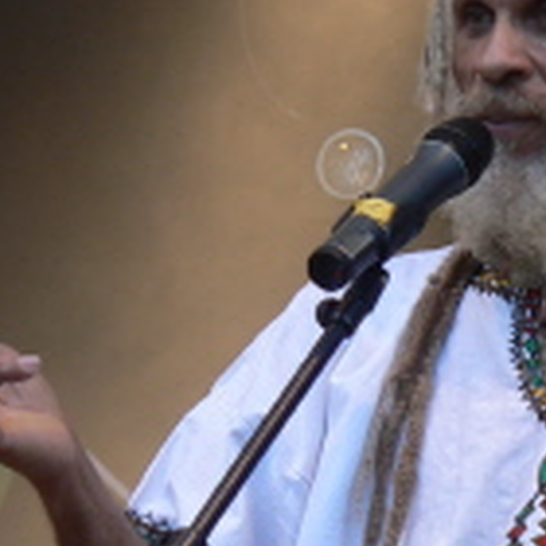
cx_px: 558
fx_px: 8691
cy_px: 486
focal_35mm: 487
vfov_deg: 3.6
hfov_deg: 3.6
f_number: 3.3
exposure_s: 1/30
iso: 100
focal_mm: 29.1
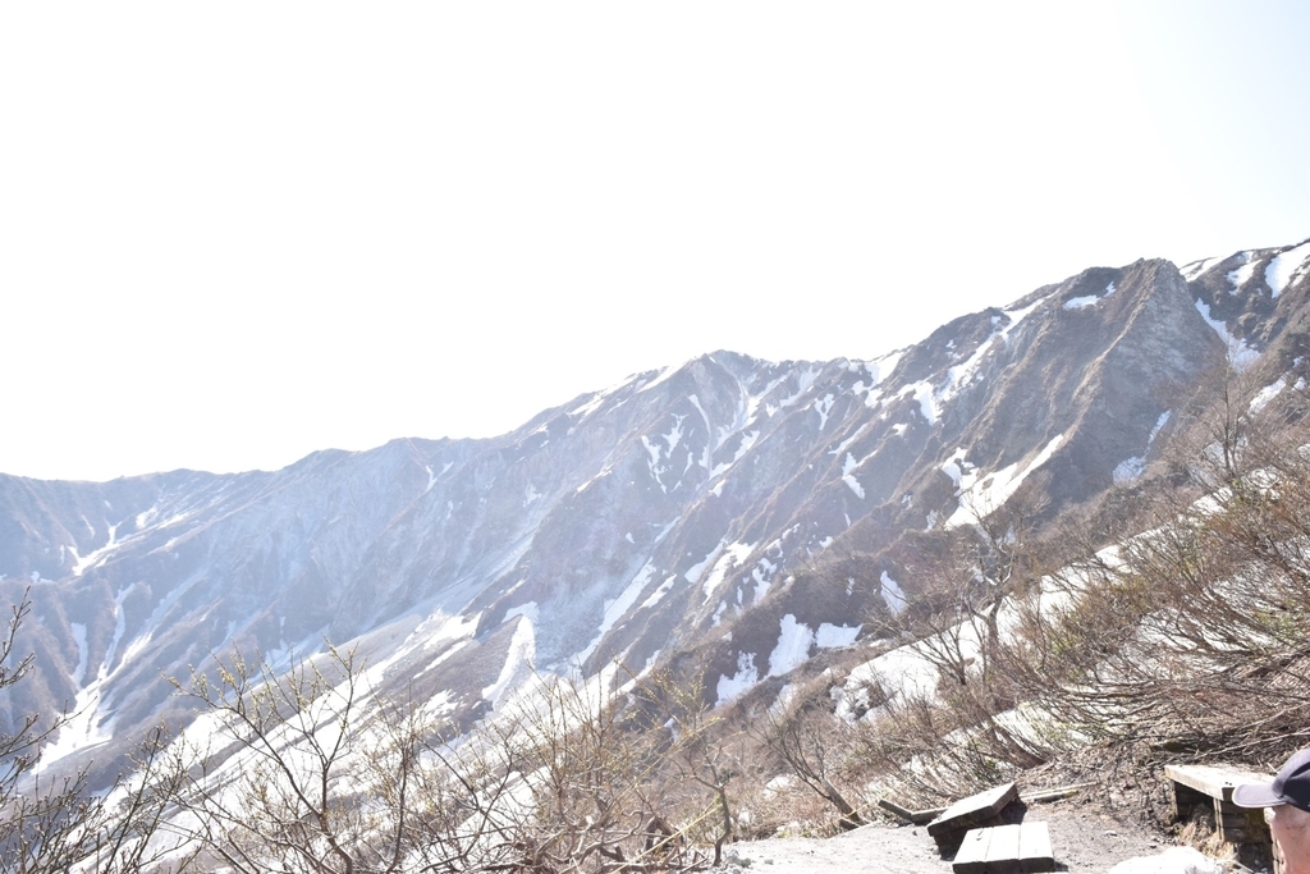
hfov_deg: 67.4
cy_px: 437
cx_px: 655
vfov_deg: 47.9
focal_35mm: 27
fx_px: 983
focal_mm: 18
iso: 1600
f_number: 6.3
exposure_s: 1/2000
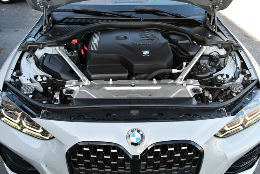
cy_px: 87
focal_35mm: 36
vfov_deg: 36.9
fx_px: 260
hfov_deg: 53.1
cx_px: 130
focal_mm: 18
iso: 400
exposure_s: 1/250
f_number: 5
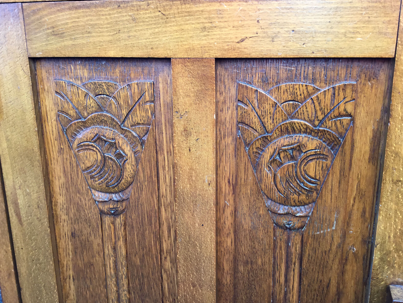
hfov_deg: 56.8
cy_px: 153
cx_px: 204
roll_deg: +0.3
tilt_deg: -15.4
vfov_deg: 44.2
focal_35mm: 32
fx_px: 373
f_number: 2.4
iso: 50
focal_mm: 3.3
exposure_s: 1/100
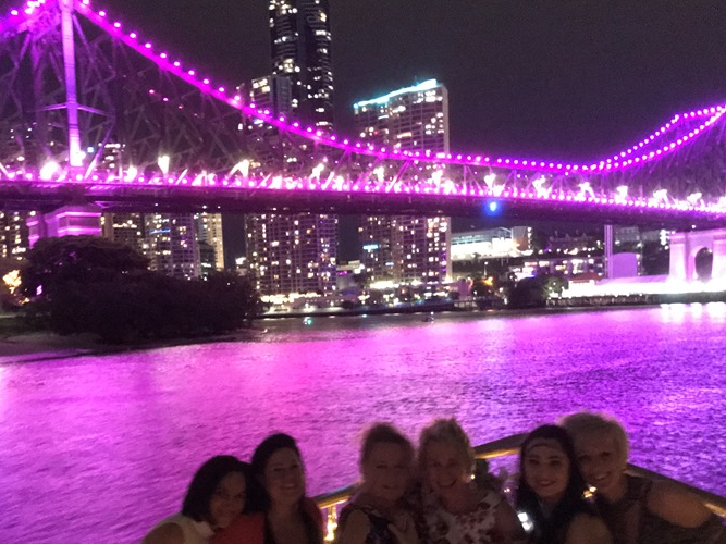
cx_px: 329
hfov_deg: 43.8
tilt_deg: -6.6
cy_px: 399
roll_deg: +2.1
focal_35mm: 43
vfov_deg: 33.0
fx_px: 902
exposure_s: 1/4
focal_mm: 3.99
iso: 1000
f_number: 1.8
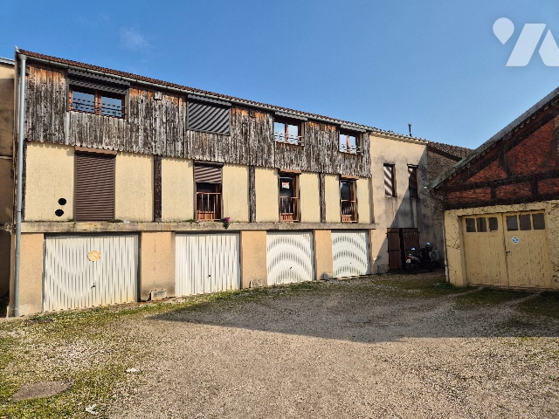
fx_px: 371
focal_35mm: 23
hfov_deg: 73.9
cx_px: 280
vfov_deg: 58.9
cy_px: 210
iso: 25
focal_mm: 5.4
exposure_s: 1/2376
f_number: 1.8
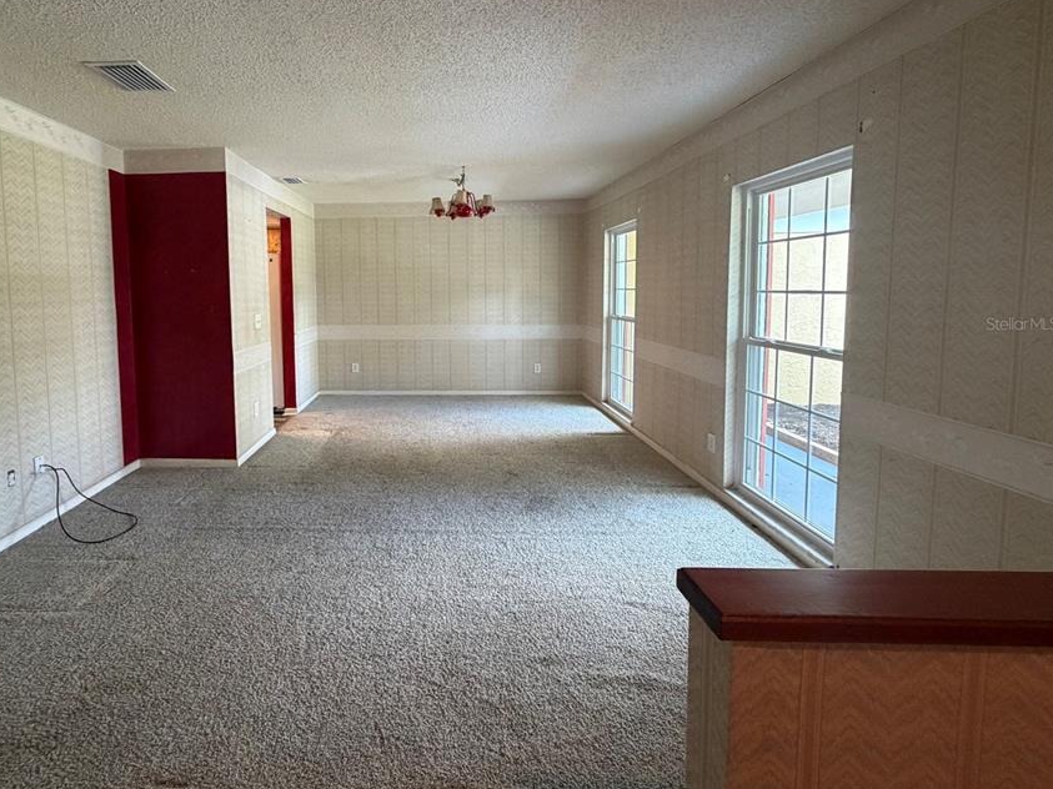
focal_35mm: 17
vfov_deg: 74.1
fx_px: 517
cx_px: 422
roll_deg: +0.9
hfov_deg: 89.9
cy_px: 323
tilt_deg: -3.9
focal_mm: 2.22
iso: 250
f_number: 2.2
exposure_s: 1/60
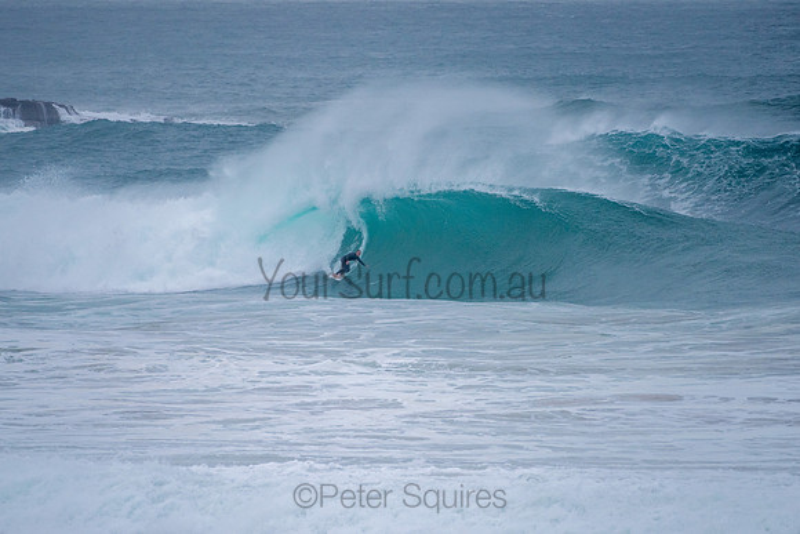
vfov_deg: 2.2
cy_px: 247
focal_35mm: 613
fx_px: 13629
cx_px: 384
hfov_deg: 3.4
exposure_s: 1/1250
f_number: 5.6
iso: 560
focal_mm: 500
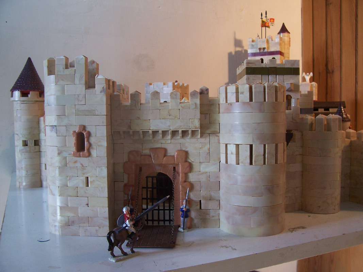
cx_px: 182
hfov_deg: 54.0
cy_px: 136
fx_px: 357
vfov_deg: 41.8
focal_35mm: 34
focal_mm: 5.6
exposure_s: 1/45
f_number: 2.7
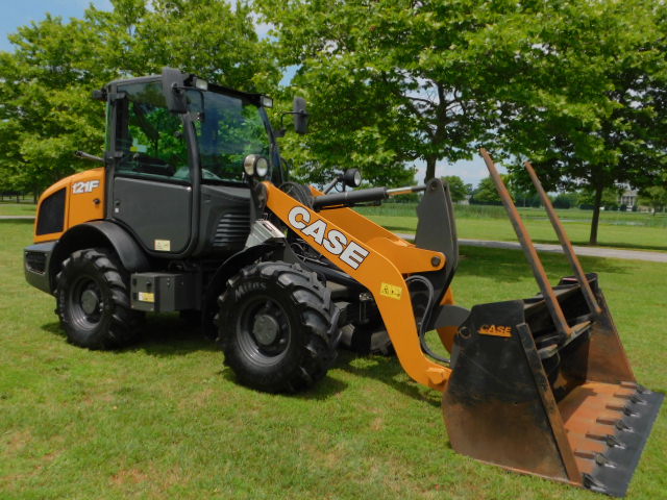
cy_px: 250
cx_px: 334
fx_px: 578
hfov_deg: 60.0
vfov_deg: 46.8
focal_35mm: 30
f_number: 6.4
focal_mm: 5.3
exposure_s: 1/500
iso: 125
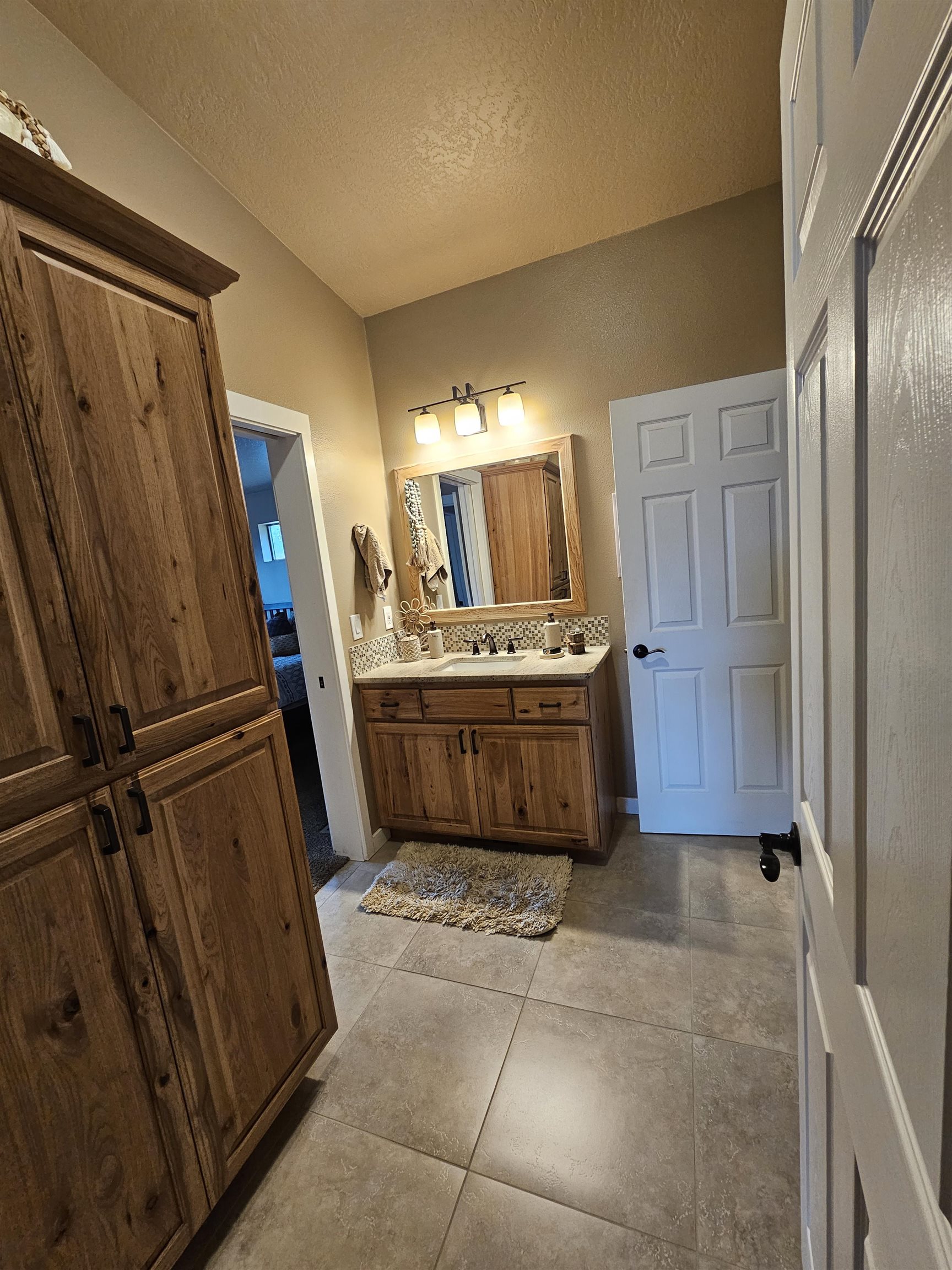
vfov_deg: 106.2
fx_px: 477
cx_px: 476
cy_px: 635
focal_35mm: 13
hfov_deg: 89.9
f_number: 2.2
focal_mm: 2.2
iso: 200
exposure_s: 1/60
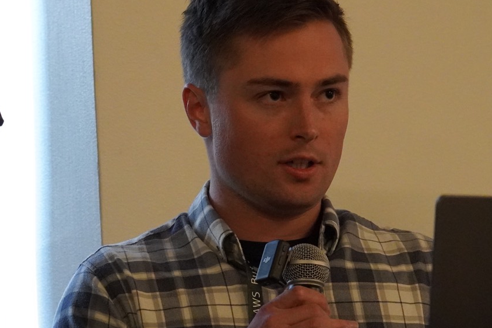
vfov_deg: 5.7
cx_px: 46
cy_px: 236
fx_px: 3279
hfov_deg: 8.5
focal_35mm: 240
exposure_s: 1/160
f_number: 4
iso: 5000
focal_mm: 75
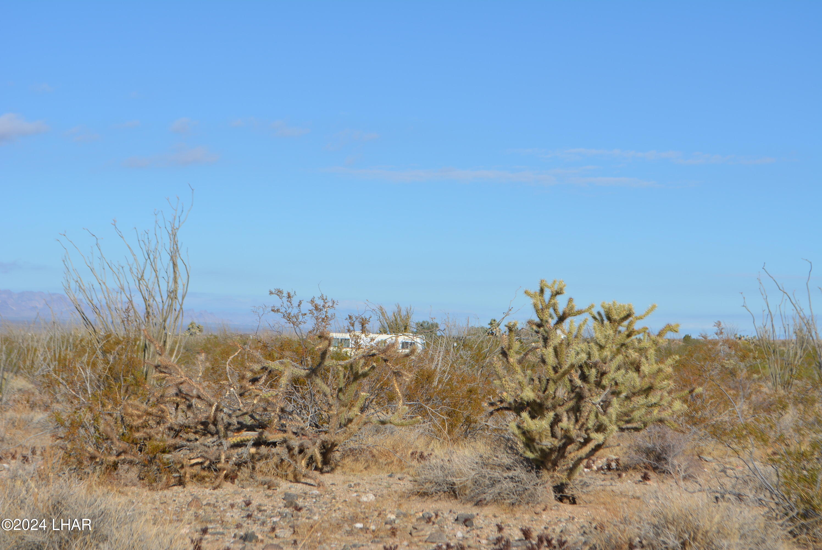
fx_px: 1885
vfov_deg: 16.6
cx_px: 411
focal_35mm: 82
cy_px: 275
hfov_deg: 24.6
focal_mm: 55
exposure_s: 1/320
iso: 100
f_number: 9
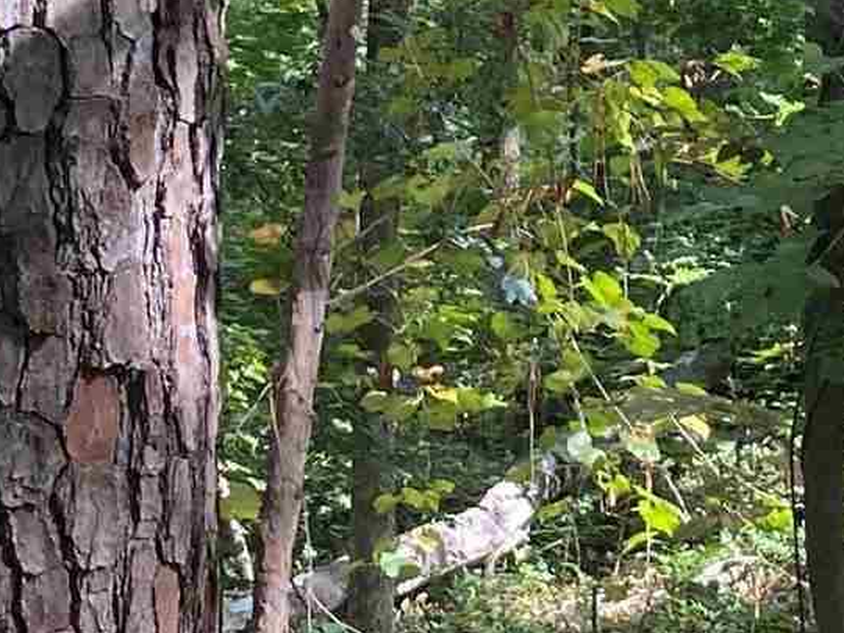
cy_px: -388
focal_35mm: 148
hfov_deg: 13.0
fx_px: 3609
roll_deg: -0.1
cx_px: 1005
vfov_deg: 9.7
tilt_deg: +10.7
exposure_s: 1/121
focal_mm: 4.25
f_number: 1.8
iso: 80
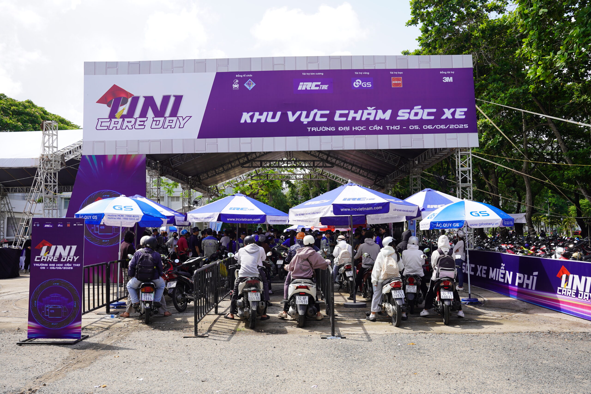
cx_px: 296
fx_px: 504
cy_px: 197
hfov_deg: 60.8
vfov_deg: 42.7
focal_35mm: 31
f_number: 5
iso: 100
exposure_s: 1/320
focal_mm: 30.7
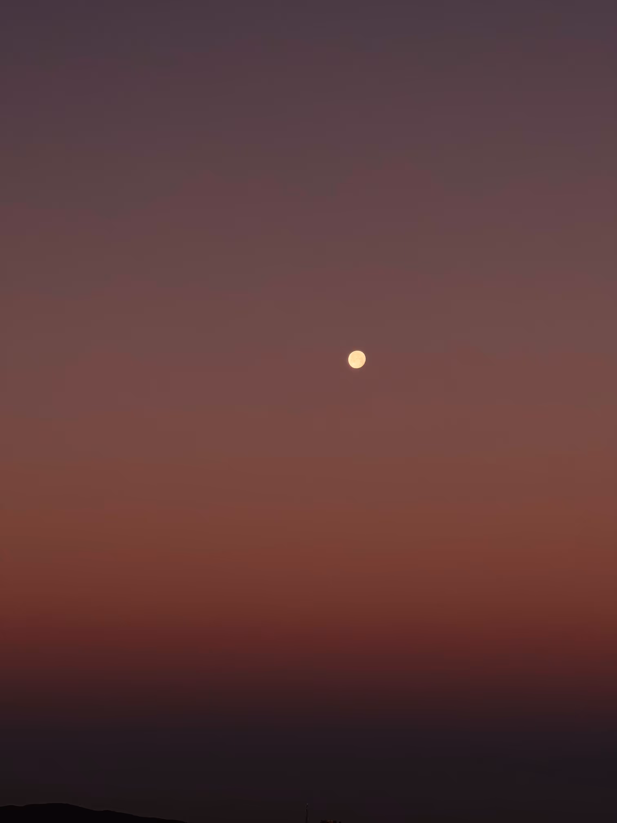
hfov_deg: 19.1
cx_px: 308
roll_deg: -1.9
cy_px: 412
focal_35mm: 77
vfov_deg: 25.3
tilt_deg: +13.5
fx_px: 1830
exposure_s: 1/121
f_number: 2.8
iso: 50
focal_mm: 9
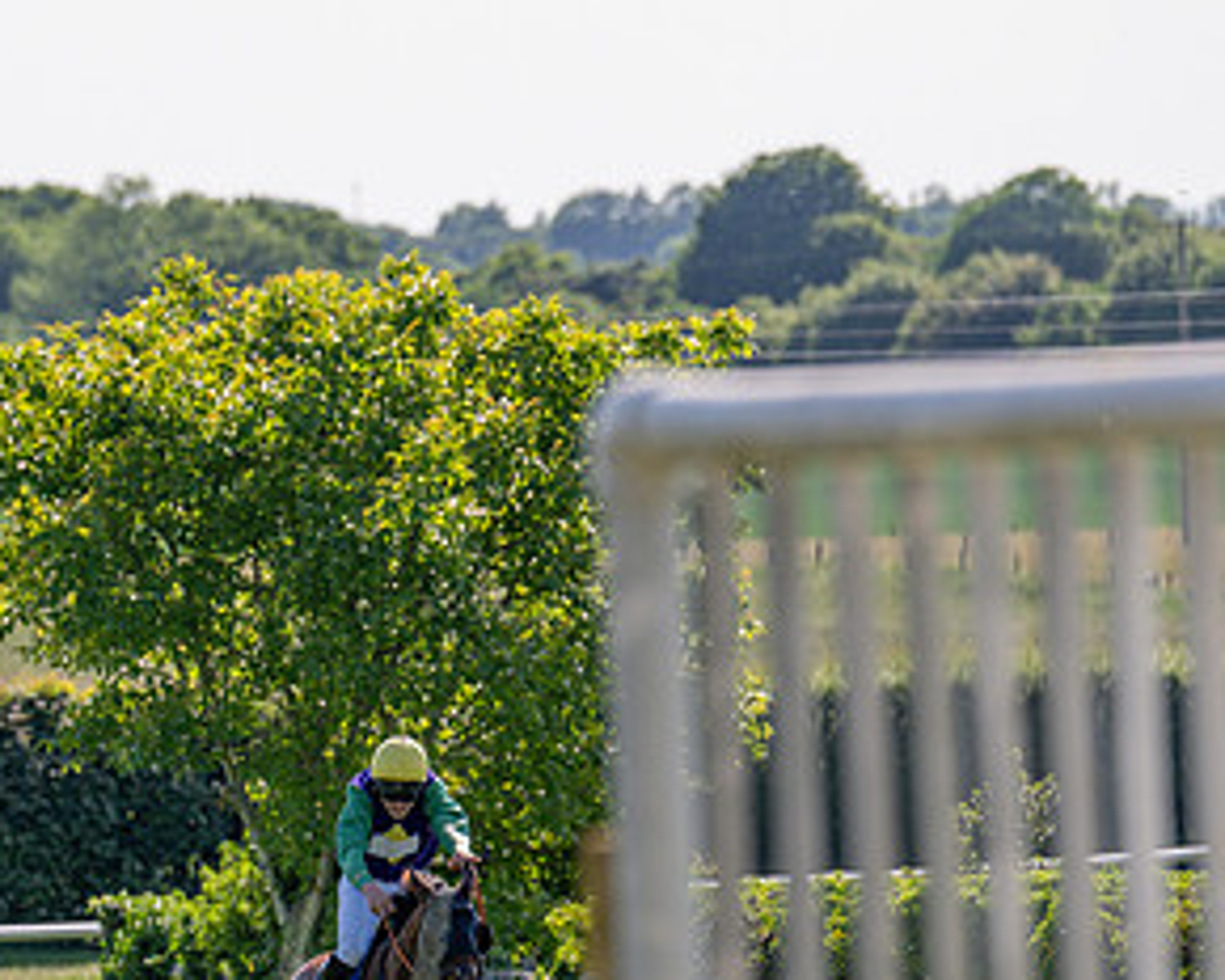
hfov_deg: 4.4
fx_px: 15880
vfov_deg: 3.5
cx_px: 120
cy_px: 946
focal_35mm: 438
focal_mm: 200
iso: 200
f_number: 4
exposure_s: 1/1600
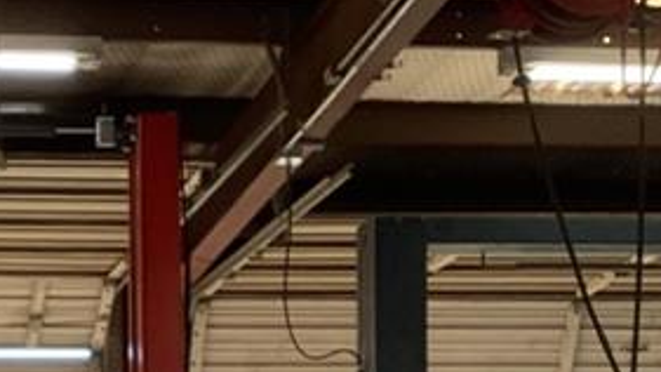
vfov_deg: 9.2
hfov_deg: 17.0
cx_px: -12
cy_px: 782
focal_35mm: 123
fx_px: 2156
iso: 50
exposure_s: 1/120
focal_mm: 3.3
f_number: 2.4
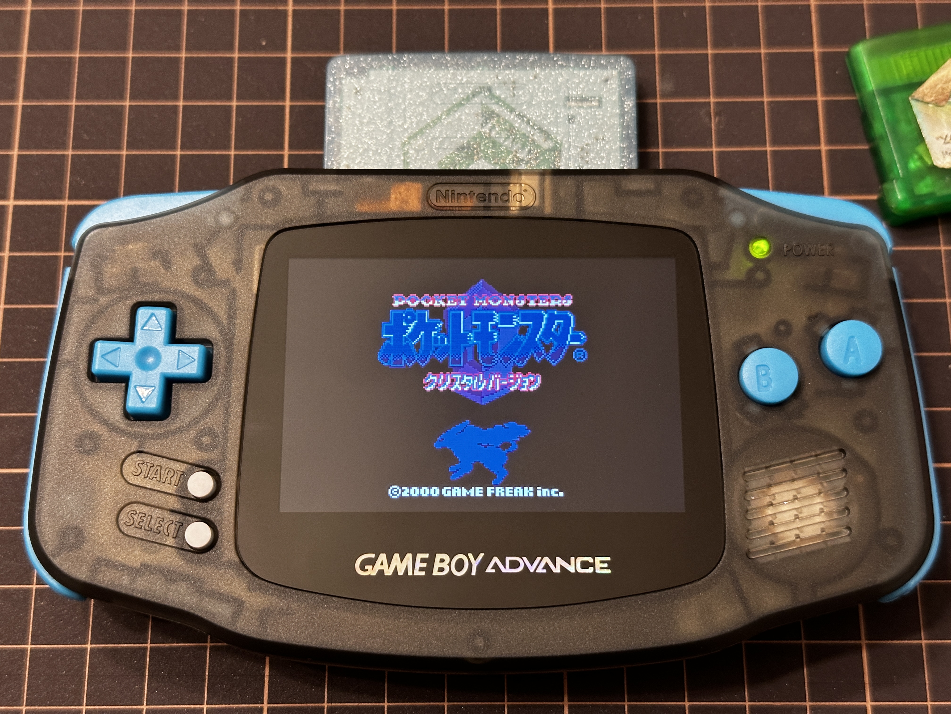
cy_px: 357
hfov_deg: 39.7
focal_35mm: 48
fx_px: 1319
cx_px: 476
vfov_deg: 30.3
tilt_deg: -73.9
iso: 250
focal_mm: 6.86
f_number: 1.78
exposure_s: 1/40
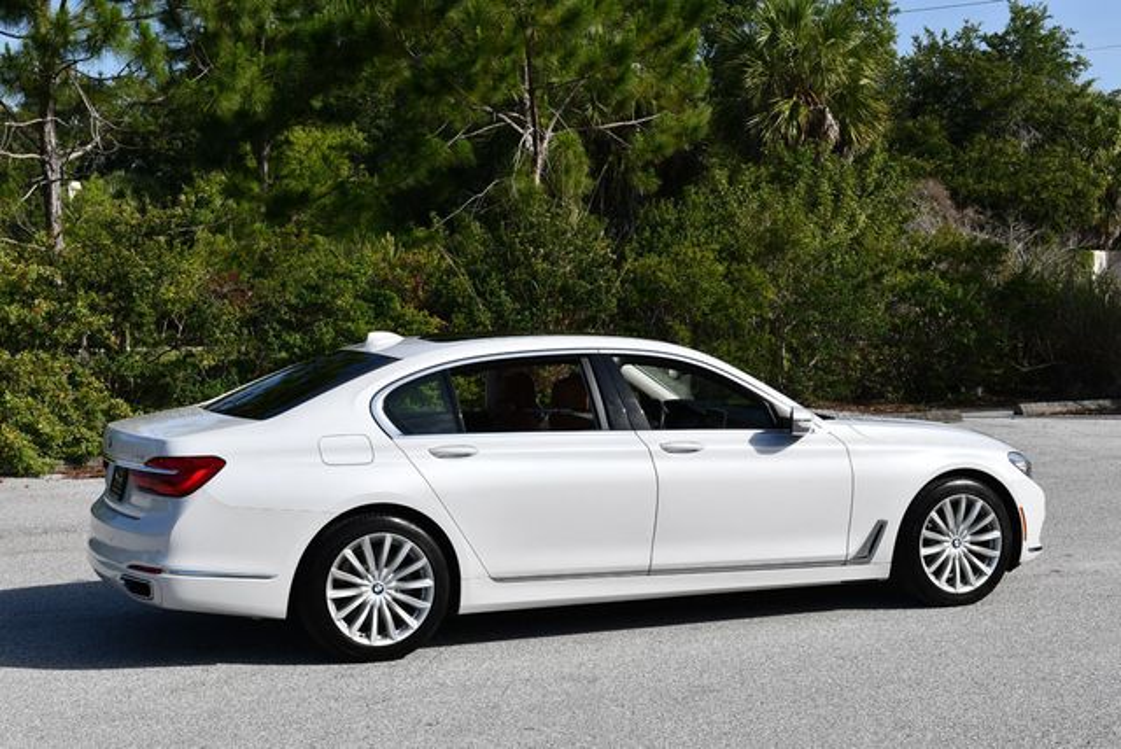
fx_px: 1870
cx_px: 560
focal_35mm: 60
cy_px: 374
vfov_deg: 22.7
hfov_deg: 33.4
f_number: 9
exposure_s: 1/320
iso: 100
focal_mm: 30
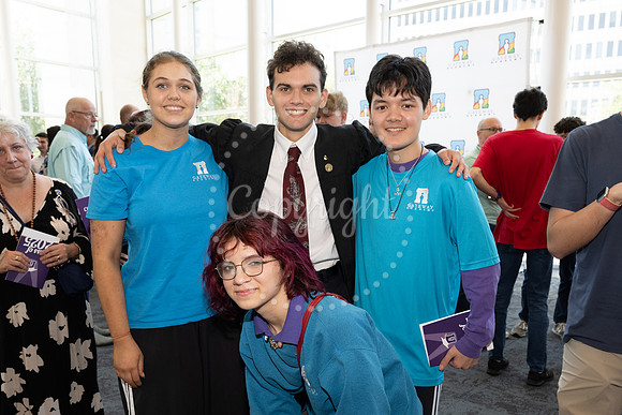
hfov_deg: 57.7
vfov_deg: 40.0
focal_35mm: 33
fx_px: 564
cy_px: 267
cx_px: 319
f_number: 5.6
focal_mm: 24
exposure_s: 1/200
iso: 800
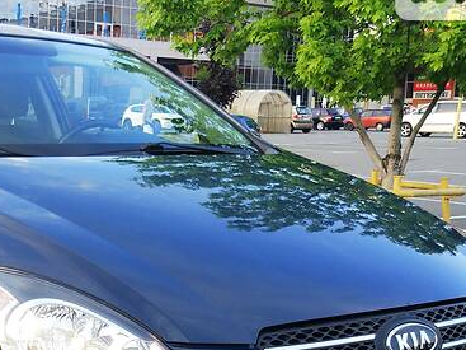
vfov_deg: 23.2
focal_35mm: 61
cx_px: 89
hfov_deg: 30.9
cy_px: 332
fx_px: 821
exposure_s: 1/50
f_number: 2
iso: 122
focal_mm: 4.3
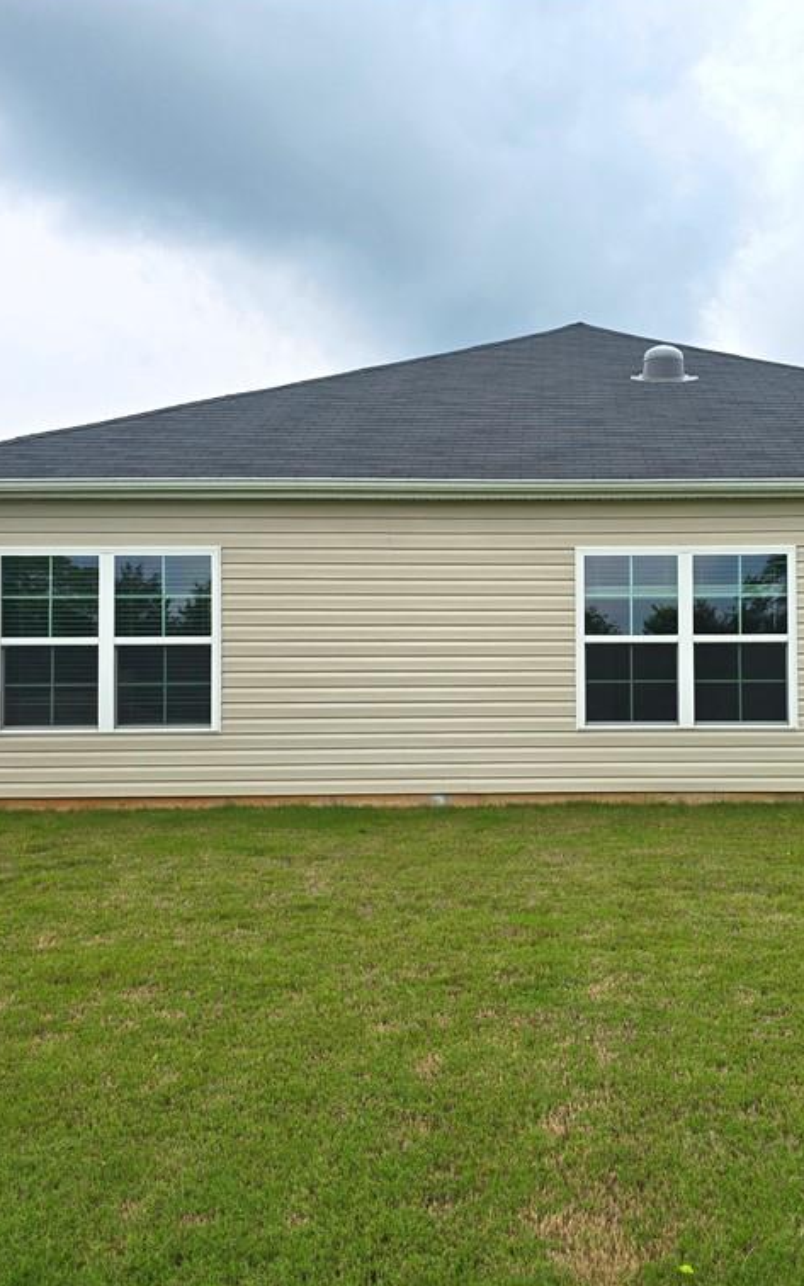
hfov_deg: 37.7
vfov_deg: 58.1
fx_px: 1157
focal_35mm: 33
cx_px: 563
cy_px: 637
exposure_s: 1/703
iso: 12
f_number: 1.7
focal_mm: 6.3
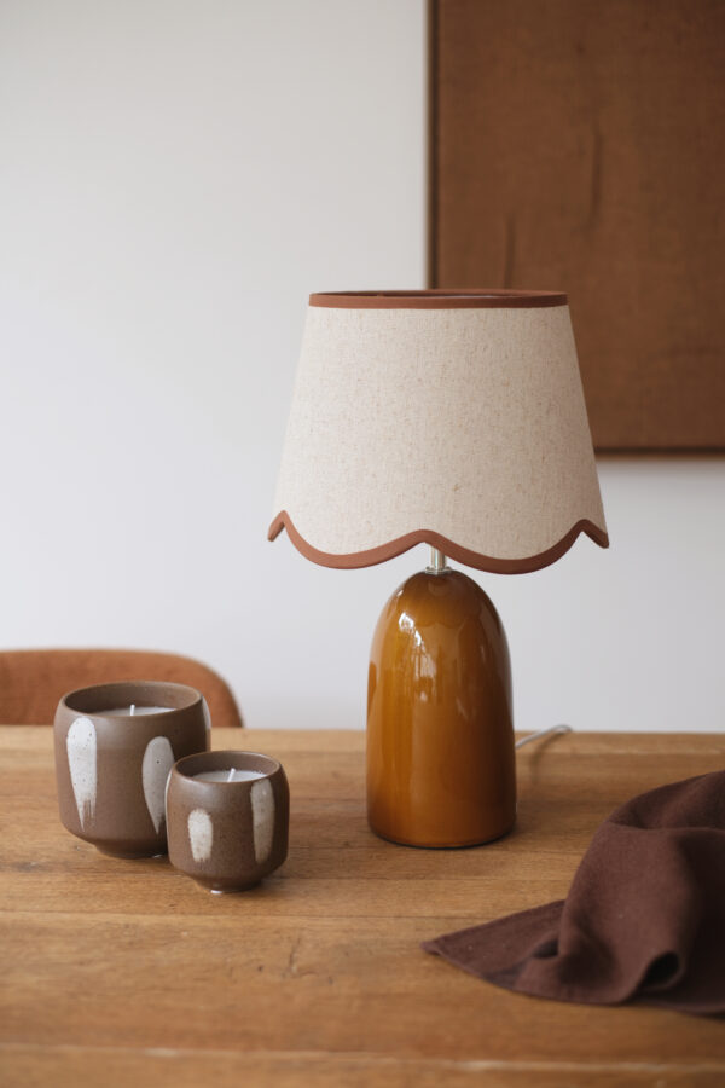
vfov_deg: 37.5
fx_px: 1601
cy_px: 544
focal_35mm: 53
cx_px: 362
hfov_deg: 25.5
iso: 200
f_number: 2.8
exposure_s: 1/52
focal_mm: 35
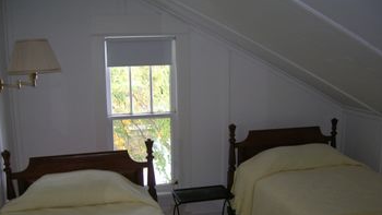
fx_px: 395
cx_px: 192
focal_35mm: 39
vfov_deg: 30.2
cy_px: 148
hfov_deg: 51.6
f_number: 2.9
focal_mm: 5.7
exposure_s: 1/30
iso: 104
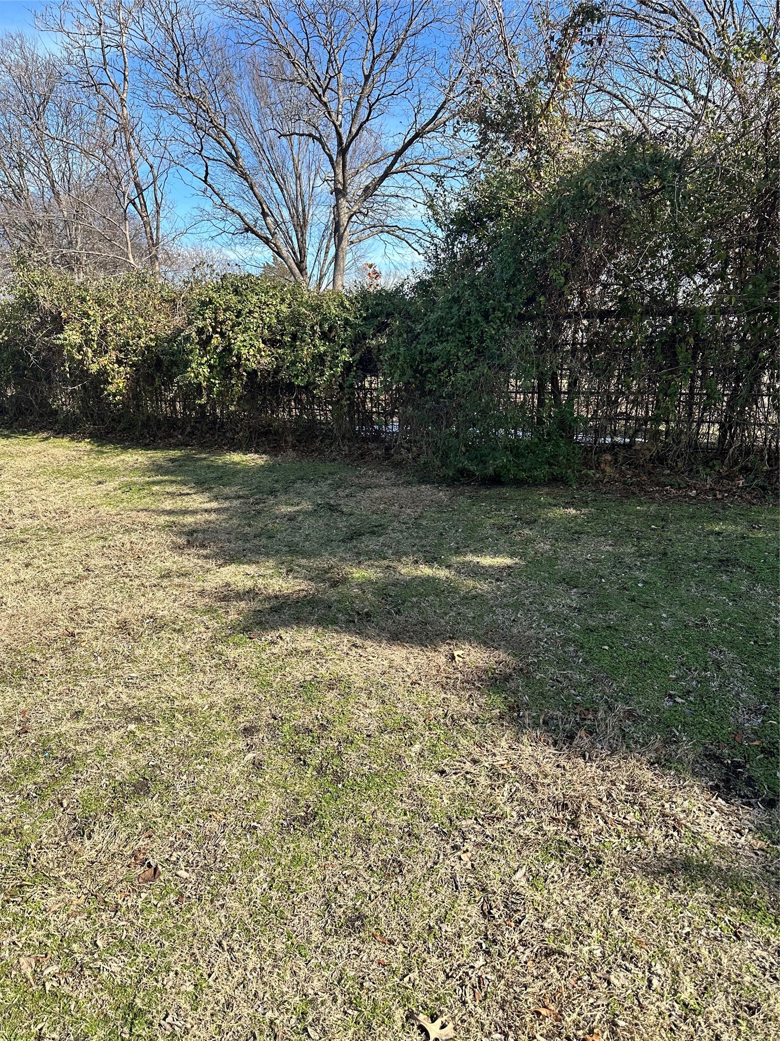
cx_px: 390
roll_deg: -0.8
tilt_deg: -5.5
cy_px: 520
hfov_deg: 56.8
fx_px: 721
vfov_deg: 71.6
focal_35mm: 24
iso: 80
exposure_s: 1/2469
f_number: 1.78
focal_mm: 6.86
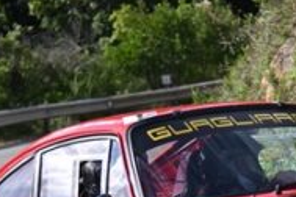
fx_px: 2170
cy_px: 144
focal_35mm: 264
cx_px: 180
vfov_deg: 5.2
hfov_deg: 7.8
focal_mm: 78
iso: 250
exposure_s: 1/2000
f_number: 4
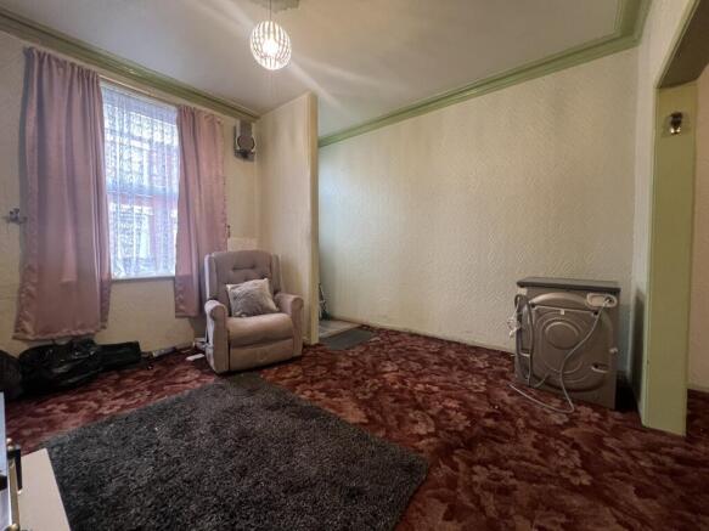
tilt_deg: -2.5
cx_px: 354
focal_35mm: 13
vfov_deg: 89.9
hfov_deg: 106.2
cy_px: 266
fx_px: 266
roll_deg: +1.4
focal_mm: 1.57
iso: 320
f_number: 1.8
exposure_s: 1/50
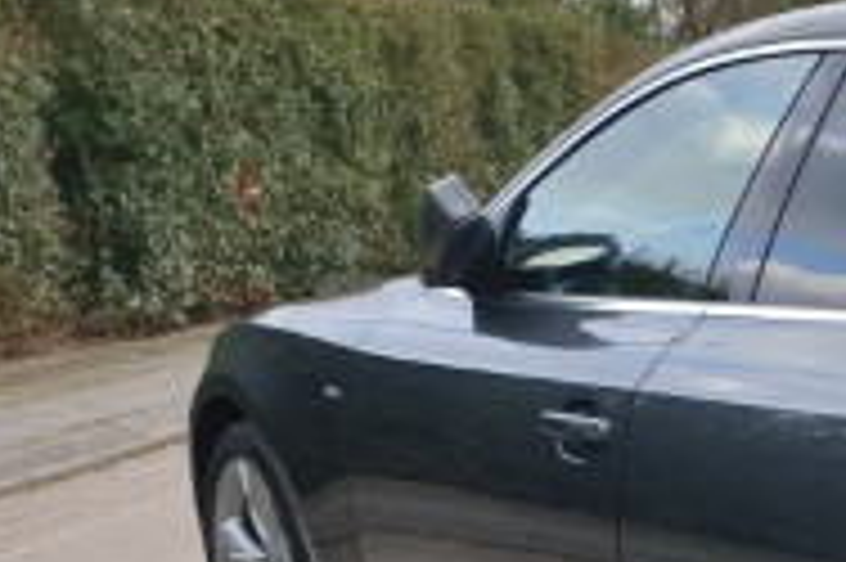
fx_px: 2160
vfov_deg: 14.2
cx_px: 1426
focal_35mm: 92
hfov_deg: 18.4
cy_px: 733
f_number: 2.4
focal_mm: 4.3
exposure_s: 1/237
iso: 50
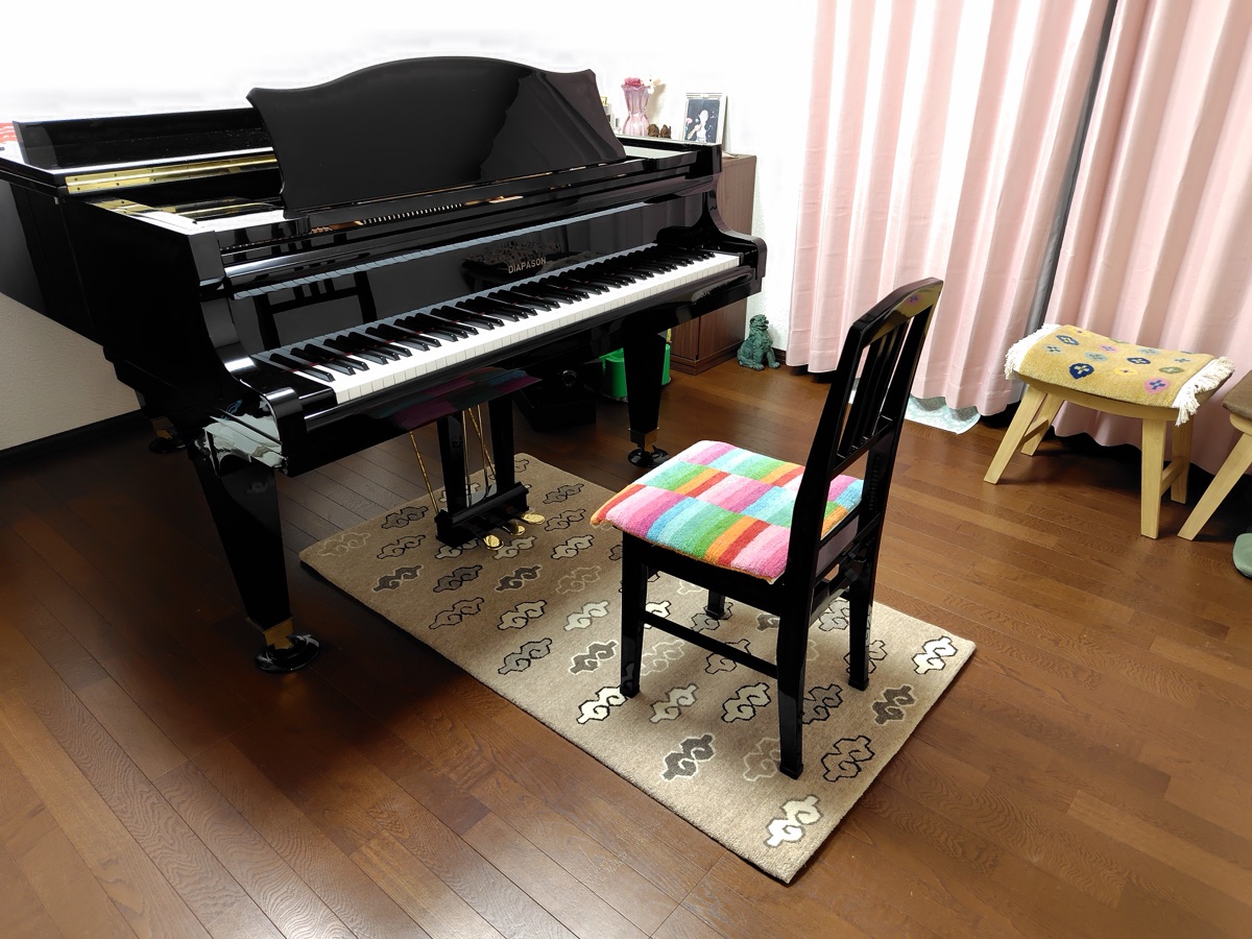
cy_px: 470
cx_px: 626
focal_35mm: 23
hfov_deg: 73.9
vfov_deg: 58.9
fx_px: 832
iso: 713
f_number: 1.9
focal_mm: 5.6
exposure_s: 1/60
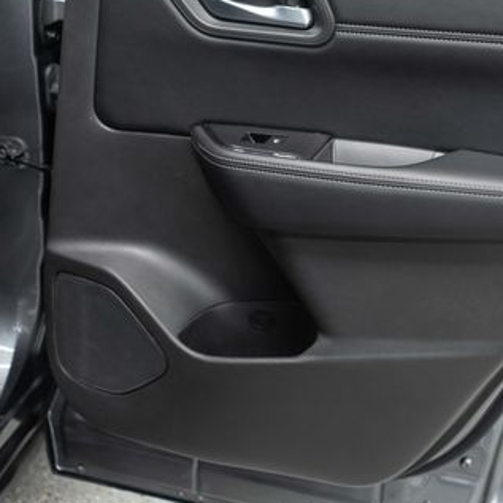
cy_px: 166
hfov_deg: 33.9
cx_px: 428
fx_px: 789
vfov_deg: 35.0
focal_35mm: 48
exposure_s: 1/40
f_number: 3.2
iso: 640
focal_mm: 28
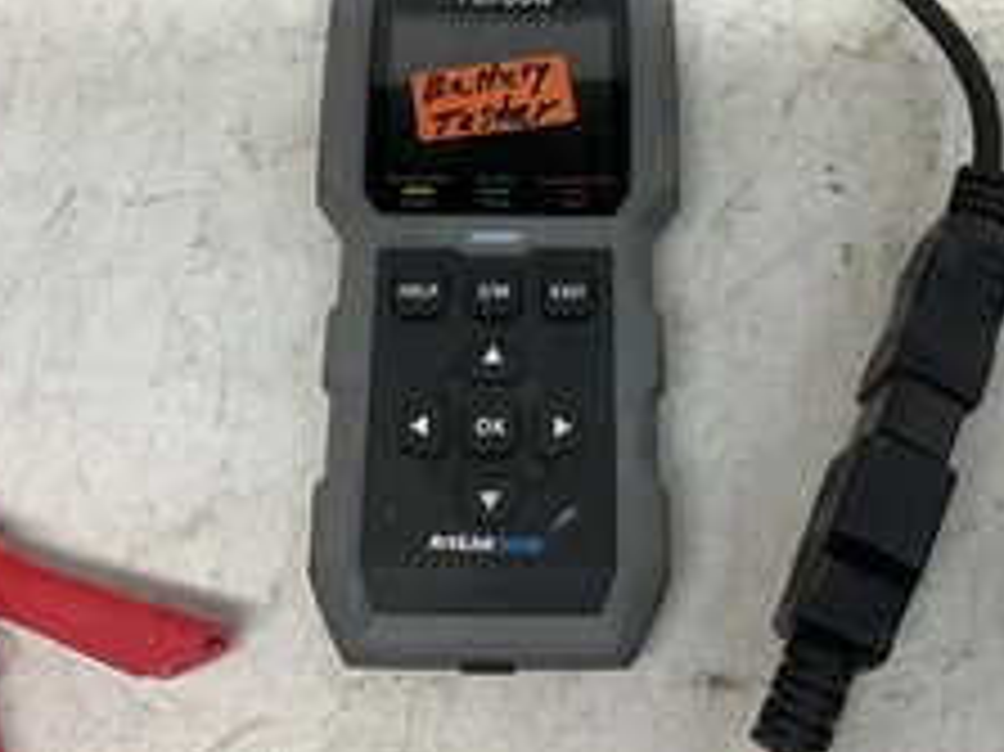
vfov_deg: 27.1
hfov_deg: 36.8
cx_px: 545
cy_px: 90
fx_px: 1507
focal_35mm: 52
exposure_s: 1/120
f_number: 1.8
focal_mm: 3
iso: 40
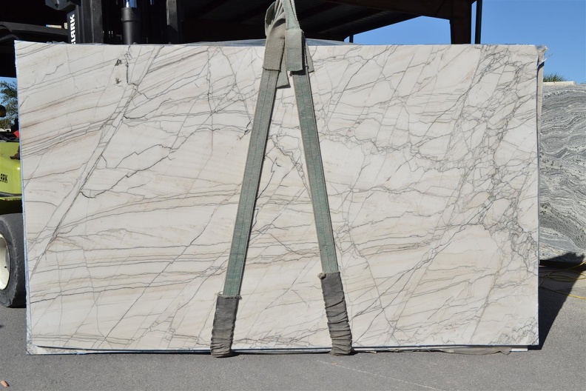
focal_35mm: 42
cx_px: 293
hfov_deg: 46.4
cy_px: 196
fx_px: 684
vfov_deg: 31.9
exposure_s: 1/500
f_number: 10
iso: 200
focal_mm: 28
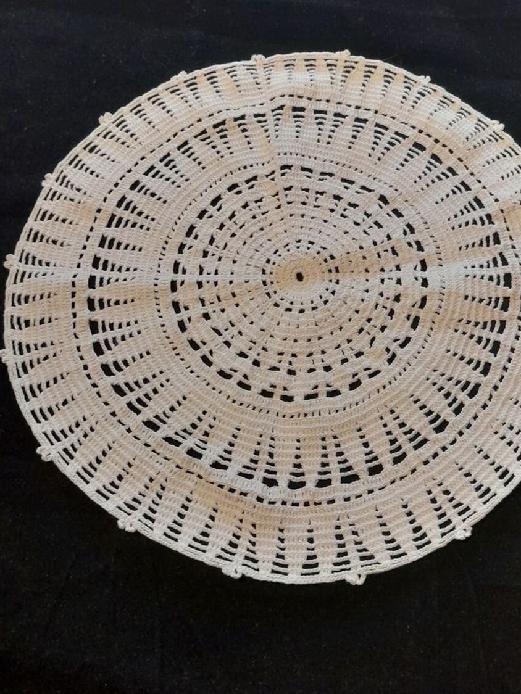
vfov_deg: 56.8
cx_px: 302
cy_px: 326
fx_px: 642
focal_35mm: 32
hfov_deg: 44.0
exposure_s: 1/50
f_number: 1.8
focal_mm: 4
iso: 320
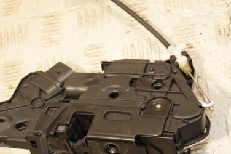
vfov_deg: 12.7
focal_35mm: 108
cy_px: 111
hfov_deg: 19.0
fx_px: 691
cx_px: 114
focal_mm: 45
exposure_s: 1/200
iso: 800
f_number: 6.3
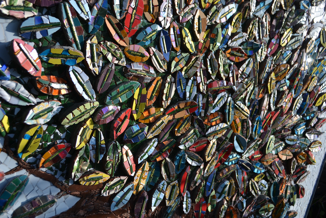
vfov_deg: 36.9
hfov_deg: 53.1
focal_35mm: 36
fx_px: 326
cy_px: 109
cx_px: 163
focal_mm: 24
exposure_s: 1/500
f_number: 4.5
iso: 100
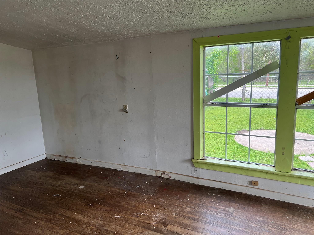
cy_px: 118
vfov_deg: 53.1
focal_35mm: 26
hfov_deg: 67.3
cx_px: 157
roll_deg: +2.7
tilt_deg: -10.2
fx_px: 236
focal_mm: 5.7
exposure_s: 1/125
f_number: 1.5
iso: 32
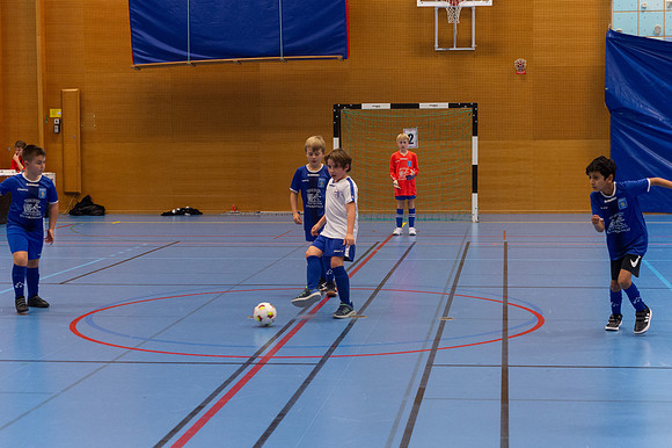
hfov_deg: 27.8
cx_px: 336
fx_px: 1356
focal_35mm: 73
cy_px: 224
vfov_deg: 18.7
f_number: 3.5
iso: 4000
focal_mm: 70
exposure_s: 1/400
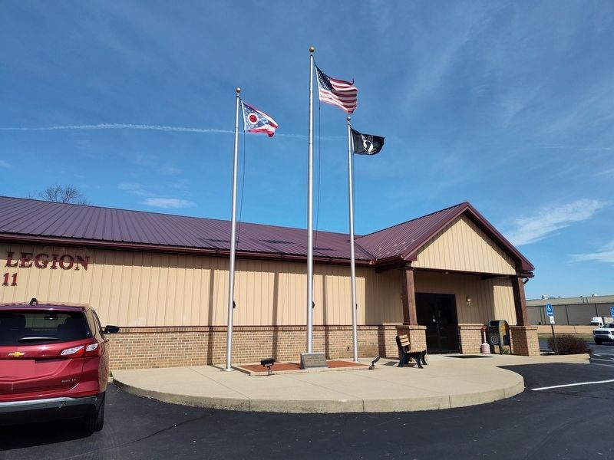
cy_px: 230
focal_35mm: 23
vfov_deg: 58.9
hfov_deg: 73.9
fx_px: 408
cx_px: 307
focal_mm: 5.56
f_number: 1.8
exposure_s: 1/1600
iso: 100
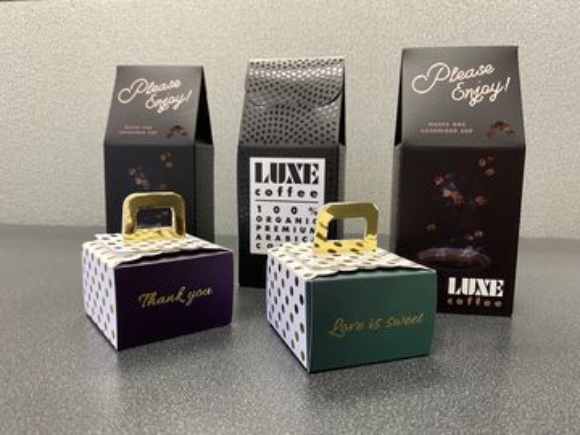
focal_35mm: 26
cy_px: 218
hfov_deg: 67.3
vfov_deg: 53.1
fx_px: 436
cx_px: 290
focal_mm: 4.25
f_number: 1.8
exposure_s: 1/60
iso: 250
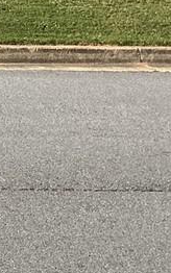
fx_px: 894
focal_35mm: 120
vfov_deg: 16.2
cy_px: -104
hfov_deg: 10.1
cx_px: -178
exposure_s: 1/1168
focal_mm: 3
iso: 25
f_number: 1.8
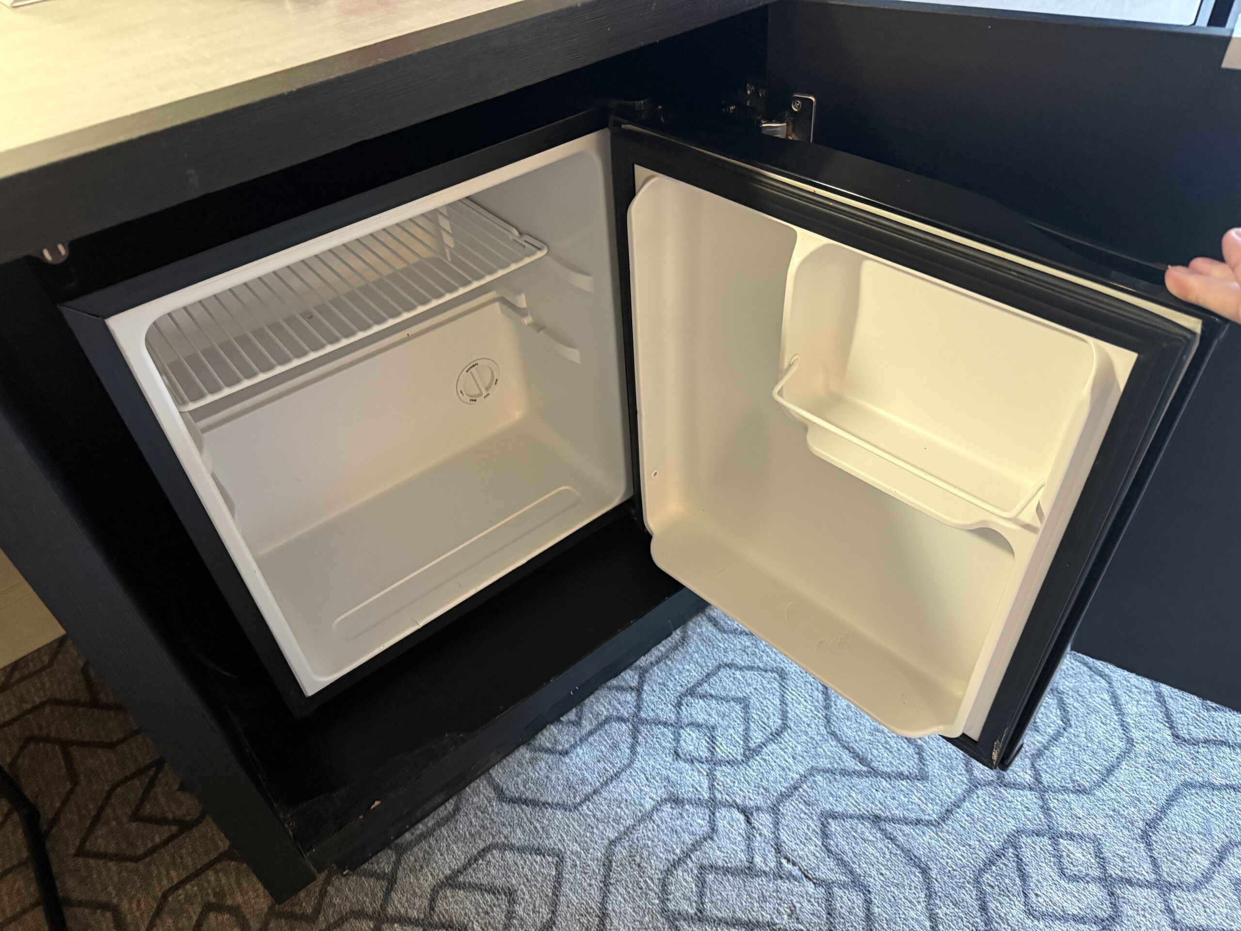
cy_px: 466
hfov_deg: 71.6
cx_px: 620
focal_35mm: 24
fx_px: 860
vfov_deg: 56.8
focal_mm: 6.76
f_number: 1.78
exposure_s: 1/40
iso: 800
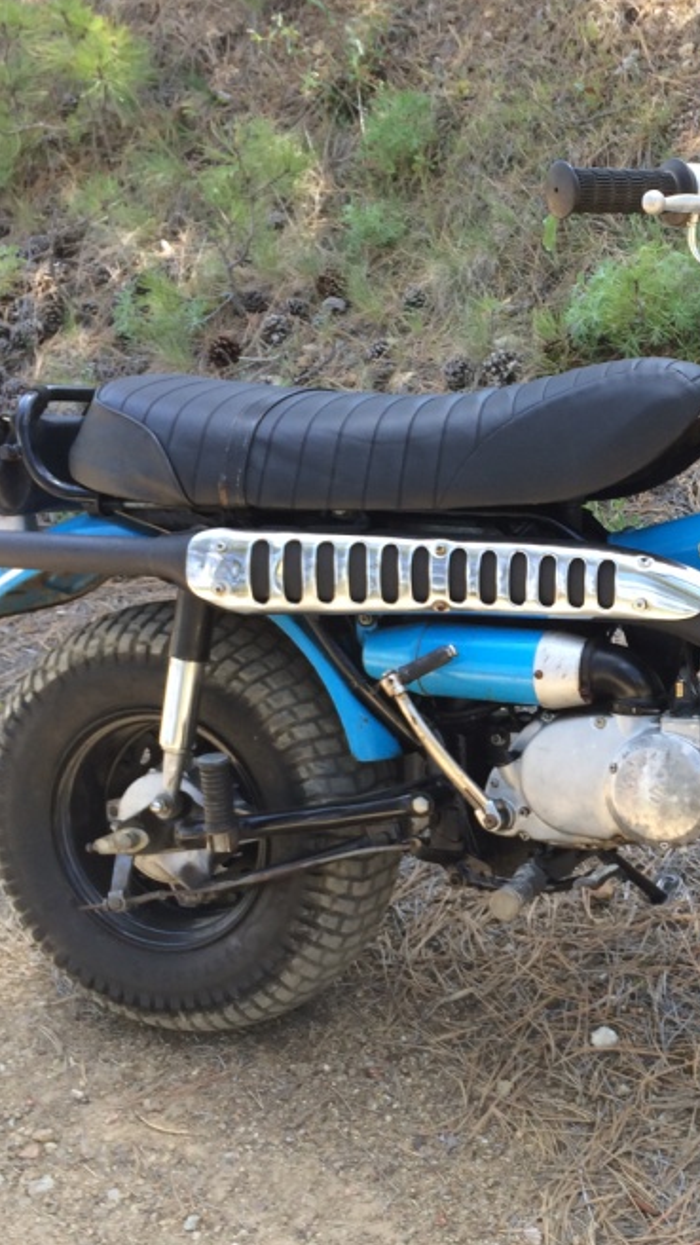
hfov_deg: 22.5
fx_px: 1683
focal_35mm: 51
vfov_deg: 40.5
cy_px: 717
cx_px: 725
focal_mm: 4.12
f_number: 2.2
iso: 32
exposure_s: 1/173
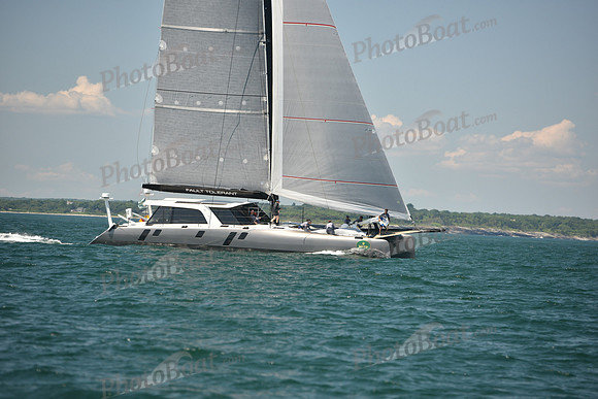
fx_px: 2991
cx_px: 299
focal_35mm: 180
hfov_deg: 11.4
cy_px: 200
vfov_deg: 7.6
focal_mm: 180
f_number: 4.5
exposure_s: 1/1250
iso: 320
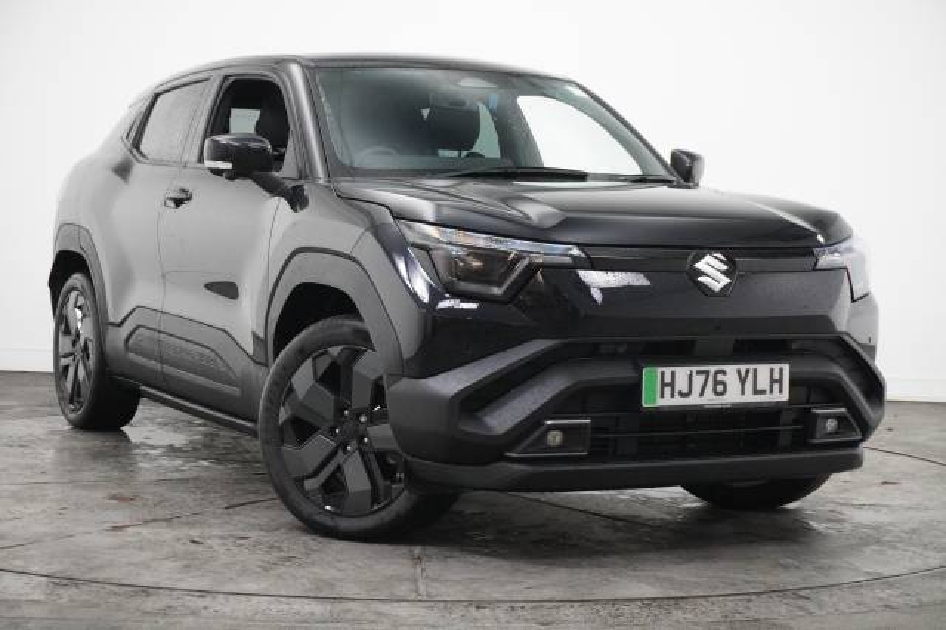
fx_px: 1733
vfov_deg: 20.6
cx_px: 473
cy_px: 315
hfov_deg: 30.5
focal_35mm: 66
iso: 6400
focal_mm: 44
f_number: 5.6
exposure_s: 1/200
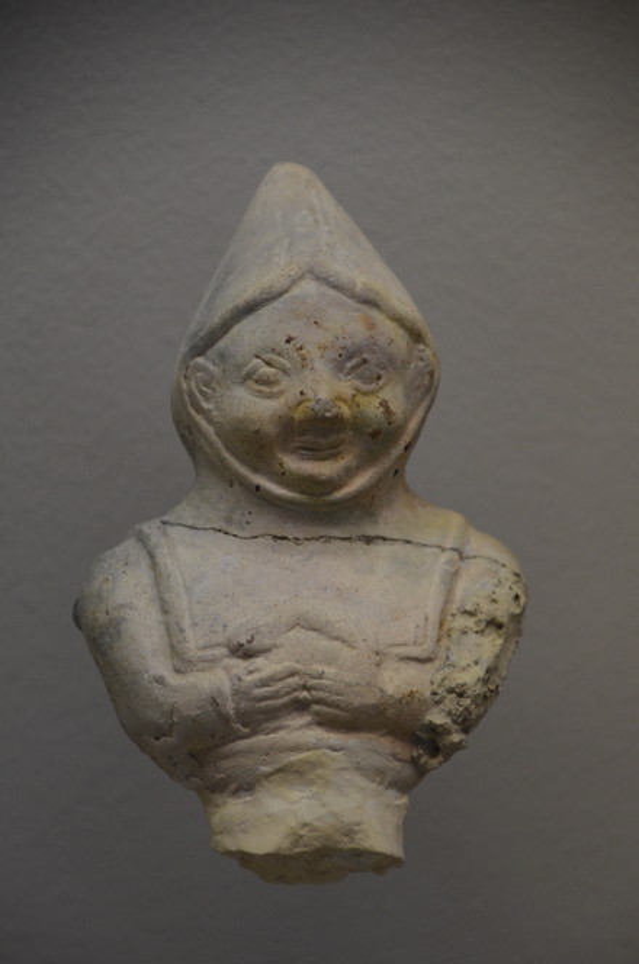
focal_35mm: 450
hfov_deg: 3.0
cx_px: 320
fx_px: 12031
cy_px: 482
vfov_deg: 4.6
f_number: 6.3
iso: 1000
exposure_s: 1/160
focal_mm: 300
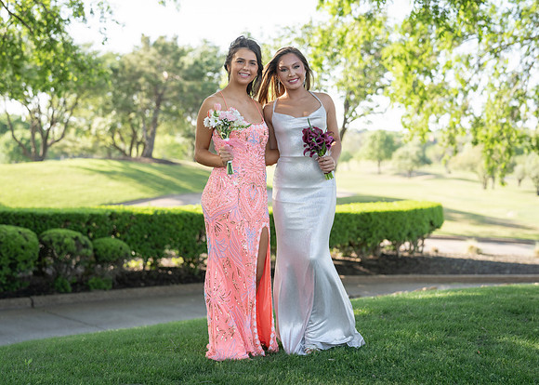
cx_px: 289
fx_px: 867
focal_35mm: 57
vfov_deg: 25.0
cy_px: 194
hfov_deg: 34.5
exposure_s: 1/640
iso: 160
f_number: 2.2
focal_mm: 50
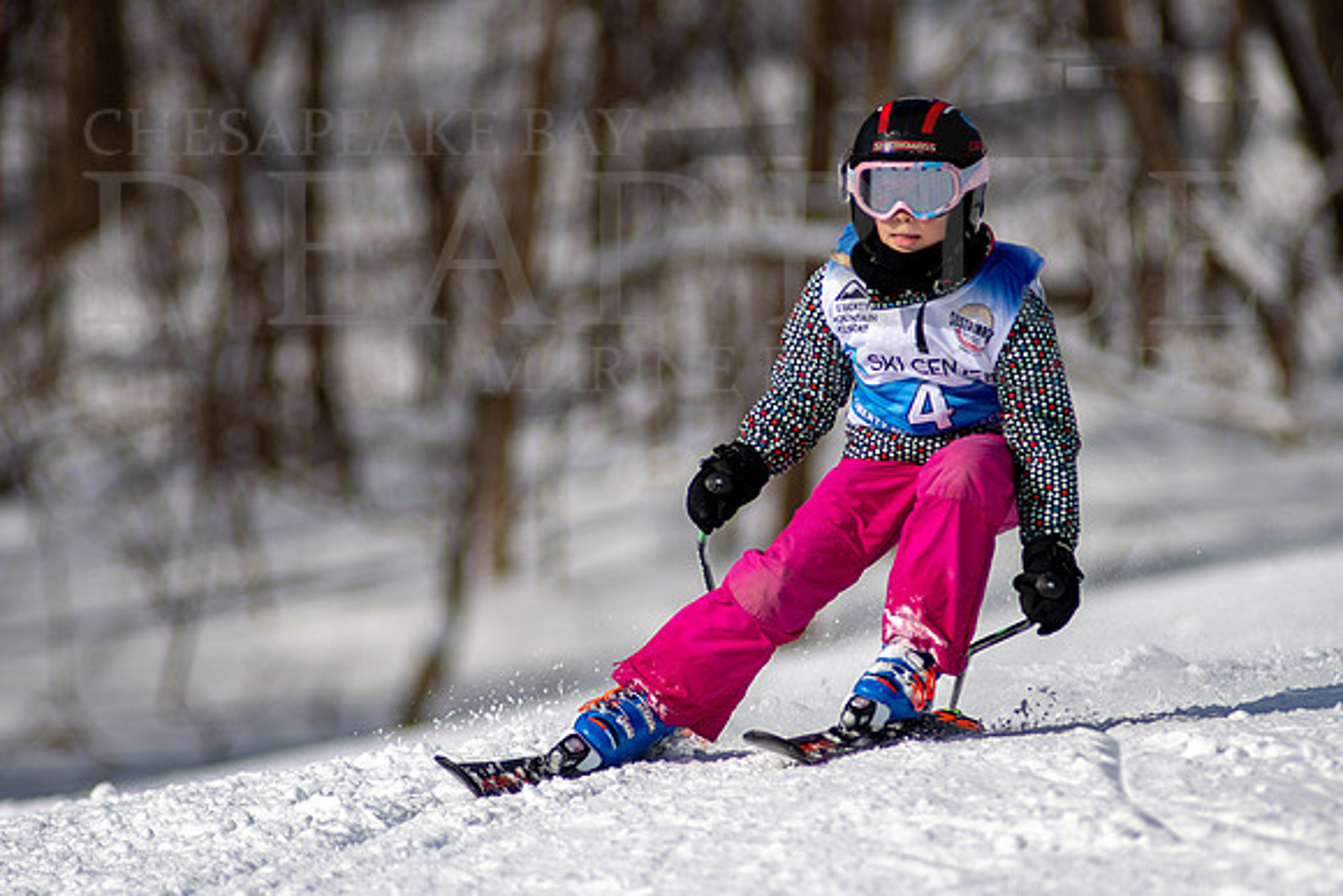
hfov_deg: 4.0
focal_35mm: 518
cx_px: 746
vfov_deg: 2.7
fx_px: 19342
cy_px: 483
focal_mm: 300
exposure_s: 1/6400
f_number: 2.8
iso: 100
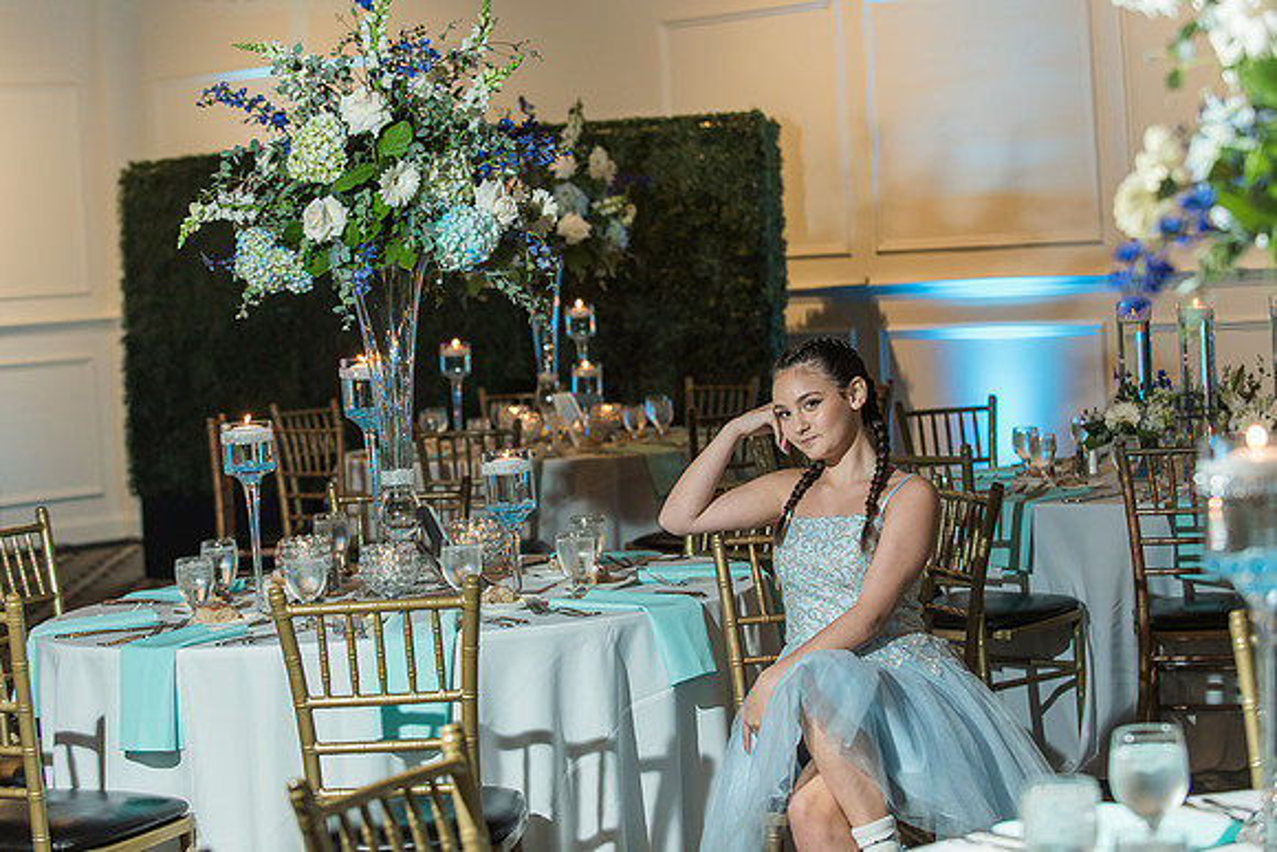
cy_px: 403
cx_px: 604
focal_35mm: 84
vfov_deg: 16.2
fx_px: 2993
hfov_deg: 24.1
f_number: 4
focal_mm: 80
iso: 1250
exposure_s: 1/100
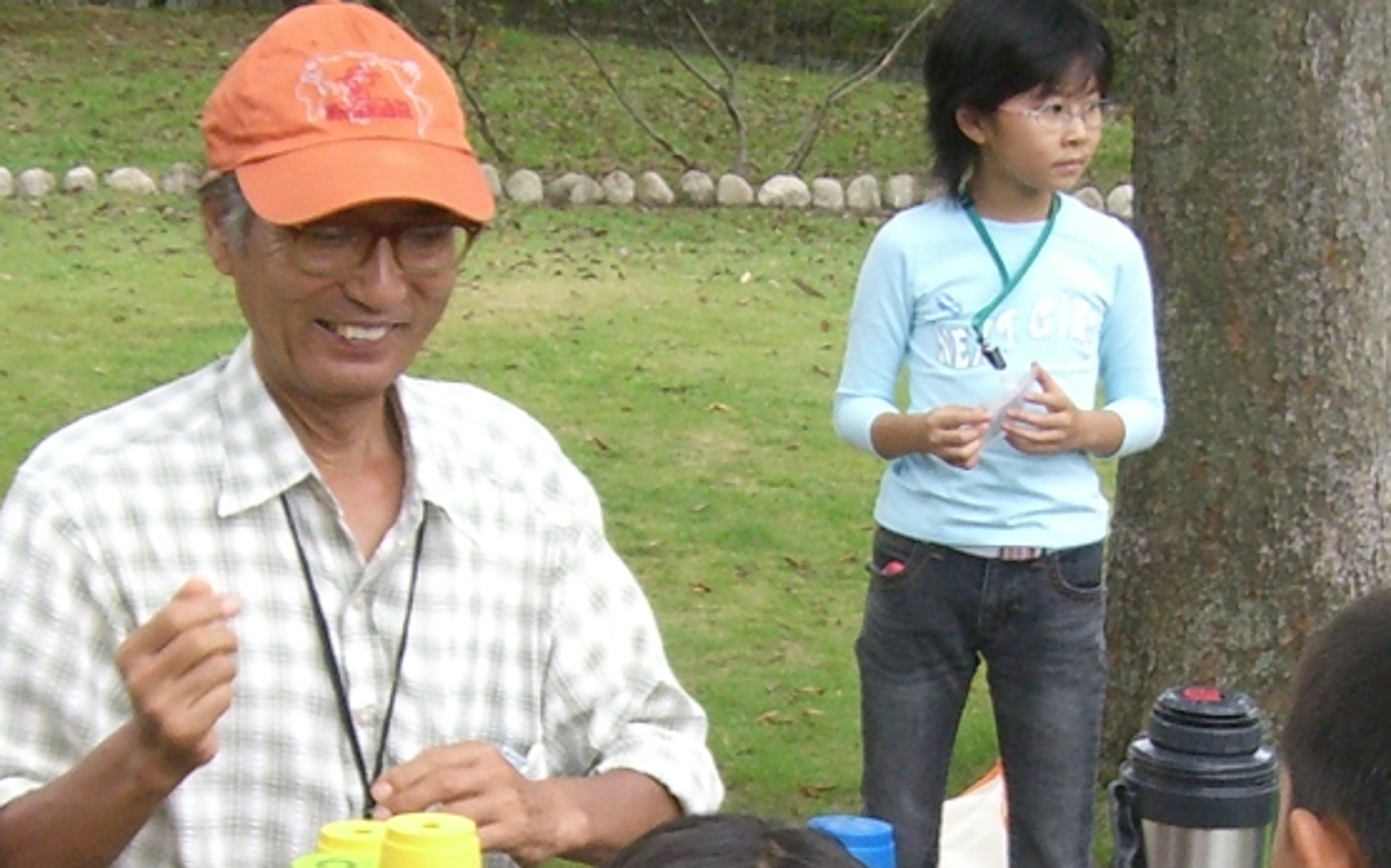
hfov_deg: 18.0
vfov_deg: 11.1
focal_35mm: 116
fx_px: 4396
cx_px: 841
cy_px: 981
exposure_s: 1/160
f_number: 2.7
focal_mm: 6.2
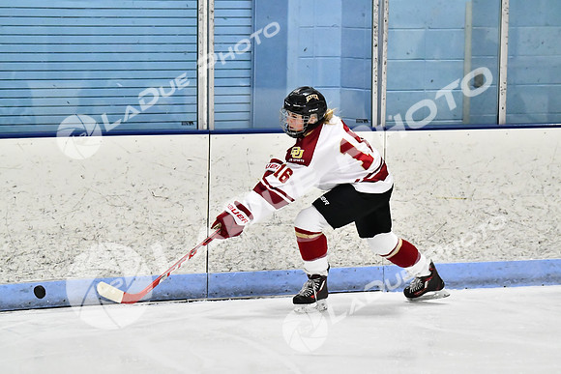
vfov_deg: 6.8
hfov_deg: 10.2
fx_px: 3156
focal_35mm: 202
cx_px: 280
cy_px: 187
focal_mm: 135
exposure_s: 1/1250
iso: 8000
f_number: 2.8
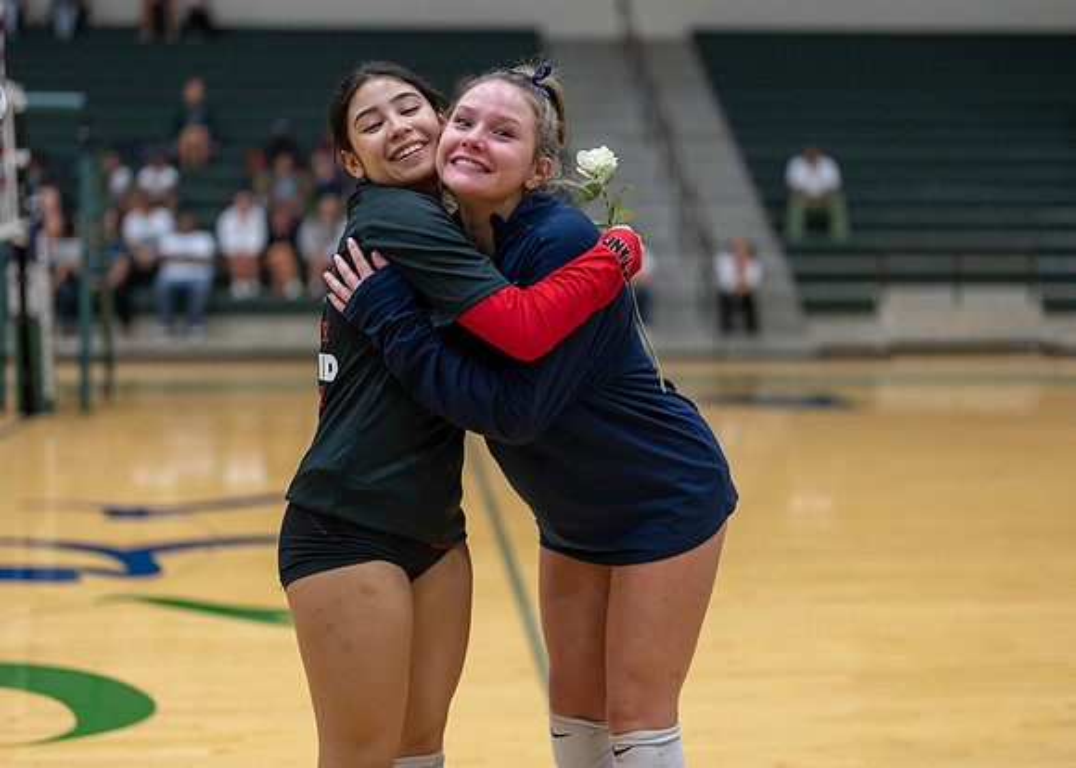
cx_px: 537
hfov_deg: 33.4
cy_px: 377
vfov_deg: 24.2
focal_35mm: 59
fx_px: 1791
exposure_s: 1/1000
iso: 1000
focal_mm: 50
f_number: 1.2
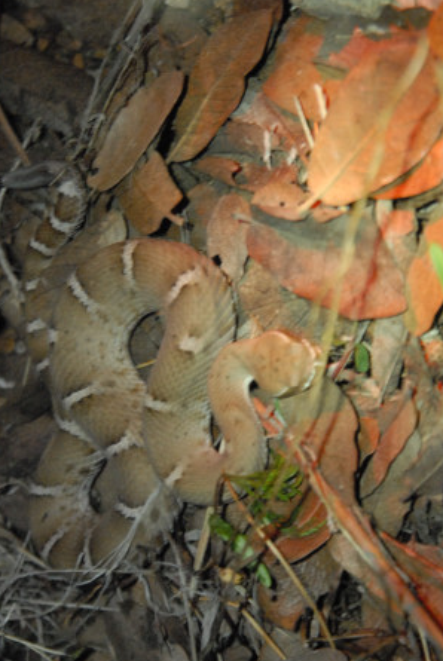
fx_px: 2791
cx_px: 220
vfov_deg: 13.5
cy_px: 380
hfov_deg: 9.1
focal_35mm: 152
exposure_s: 1/40
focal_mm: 75
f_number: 5.6
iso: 1600
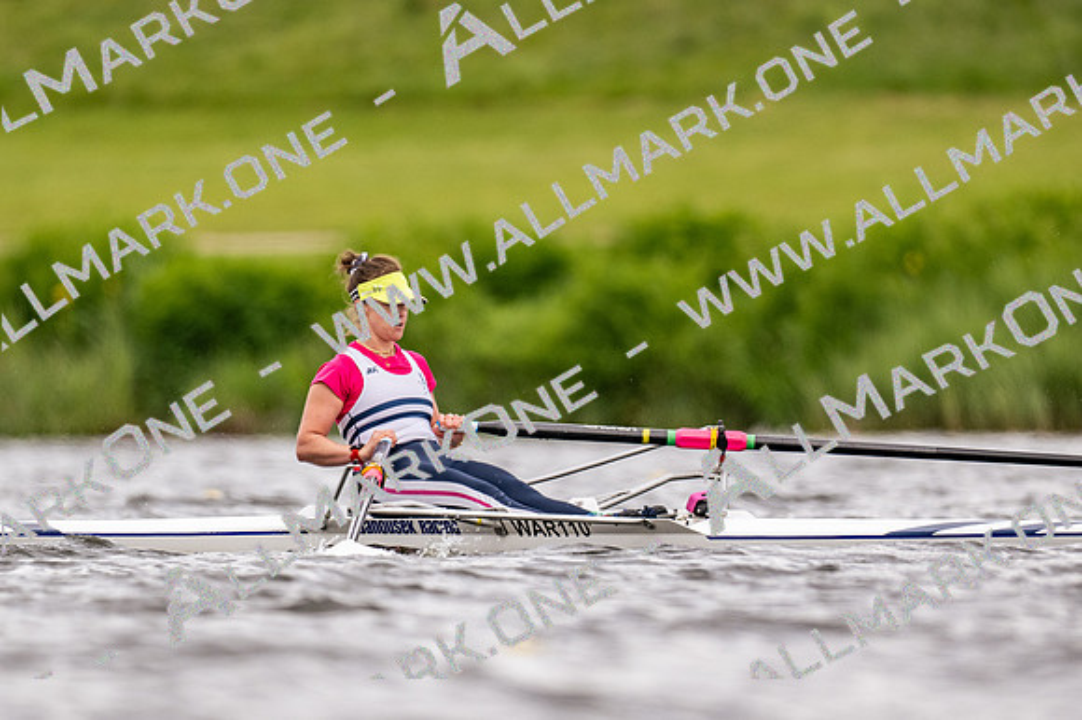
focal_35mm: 900
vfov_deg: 1.5
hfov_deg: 2.3
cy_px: 360
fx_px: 27034
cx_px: 541
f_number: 4
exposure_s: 1/2500
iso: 560
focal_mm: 600
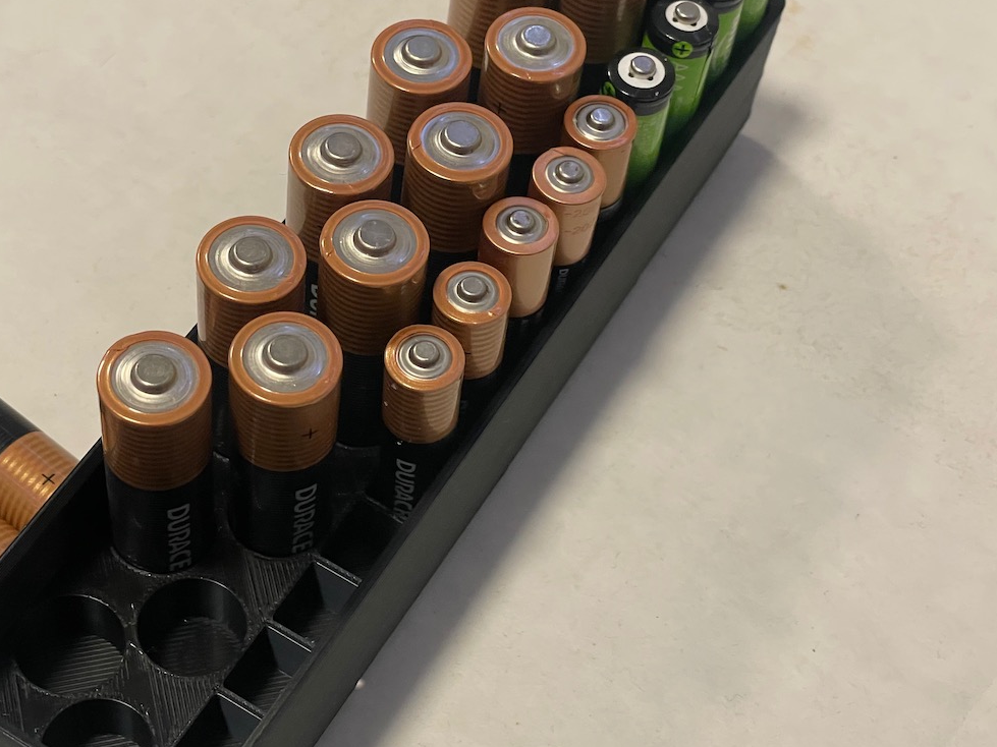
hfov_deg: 28.4
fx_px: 1958
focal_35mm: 68
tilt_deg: -56.7
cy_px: 400
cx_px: 352
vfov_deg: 21.6
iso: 200
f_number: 2
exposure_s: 1/60
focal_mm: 6
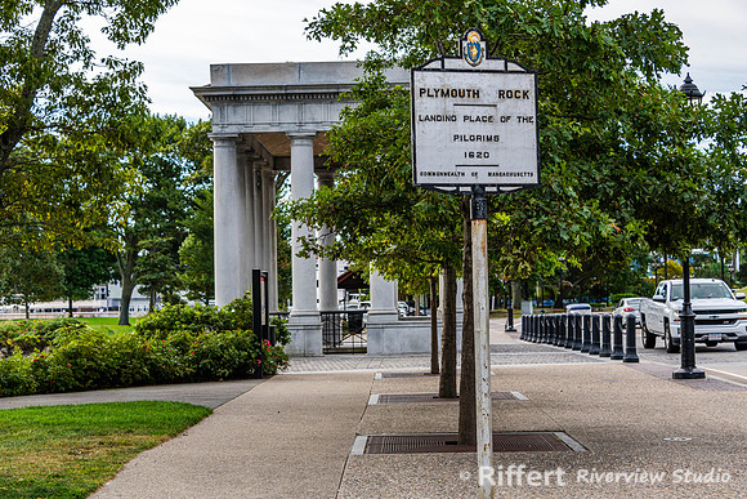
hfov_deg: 29.7
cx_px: 374
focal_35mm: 68
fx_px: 1409
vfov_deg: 20.1
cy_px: 250
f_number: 8
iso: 125
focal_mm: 65
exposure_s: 1/200
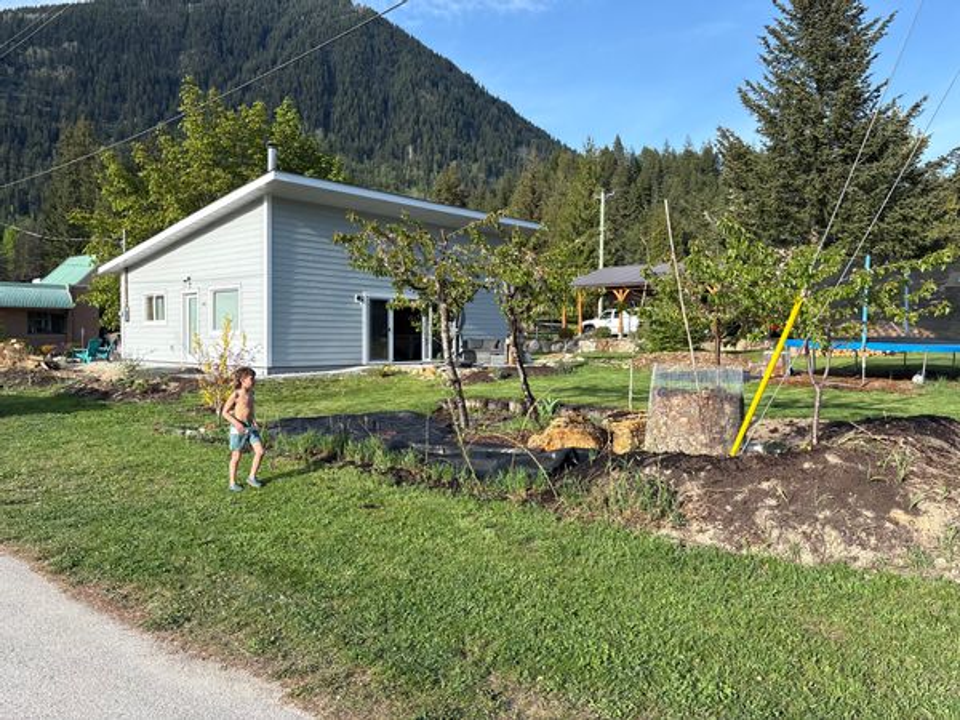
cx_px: 480
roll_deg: -3.9
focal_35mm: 26
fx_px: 721
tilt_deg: +0.2
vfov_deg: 53.1
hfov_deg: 67.3
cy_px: 360
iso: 50
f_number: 1.6
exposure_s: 1/1081
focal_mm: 5.96
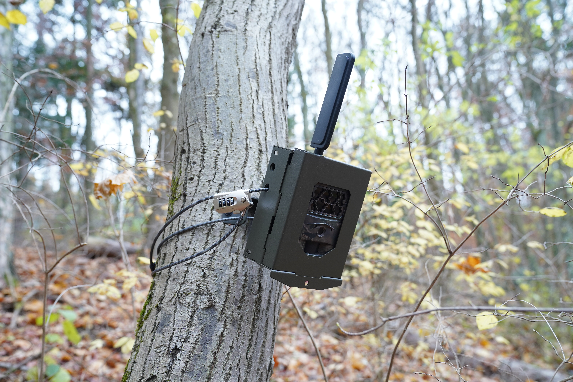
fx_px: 573
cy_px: 191
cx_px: 286
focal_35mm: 36
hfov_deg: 53.1
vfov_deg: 36.9
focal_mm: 36
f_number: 4.5
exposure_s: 1/100
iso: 1000
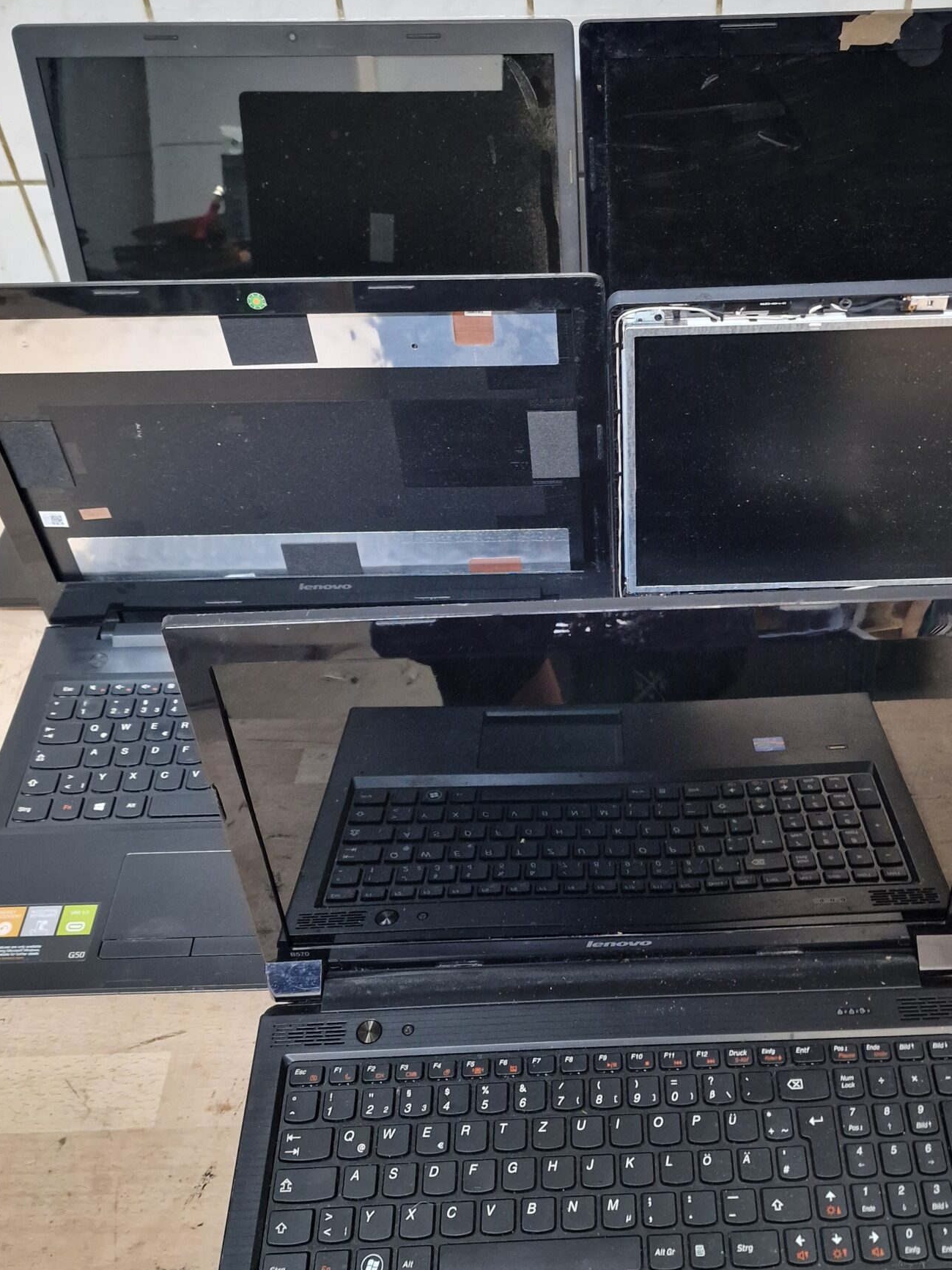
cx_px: 624
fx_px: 1247
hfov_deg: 41.3
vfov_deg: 53.9
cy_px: 612
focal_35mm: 34
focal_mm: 6.4
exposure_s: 1/50
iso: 640
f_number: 1.8
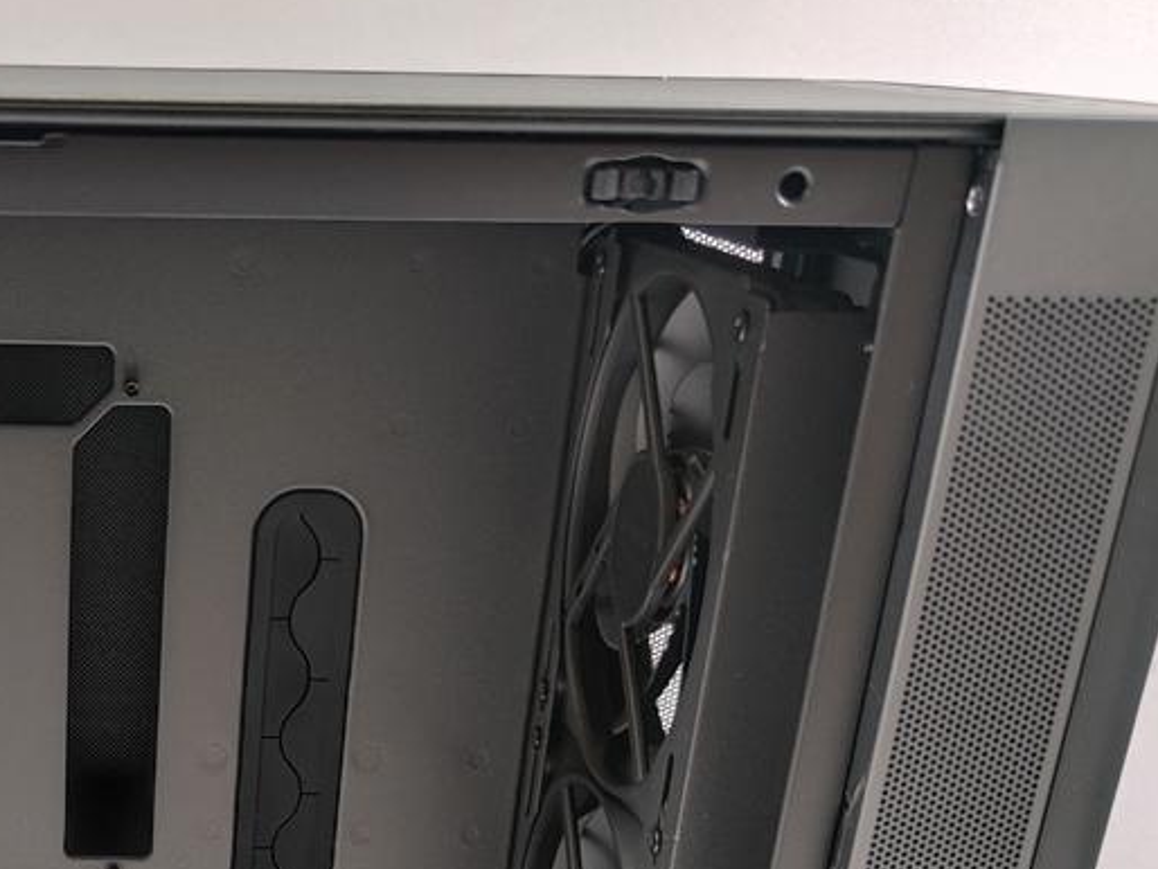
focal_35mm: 56
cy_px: 997
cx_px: 63
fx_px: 1874
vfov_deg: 24.1
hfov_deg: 32.2
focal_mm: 6.78
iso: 322
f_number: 1.85
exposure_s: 1/17
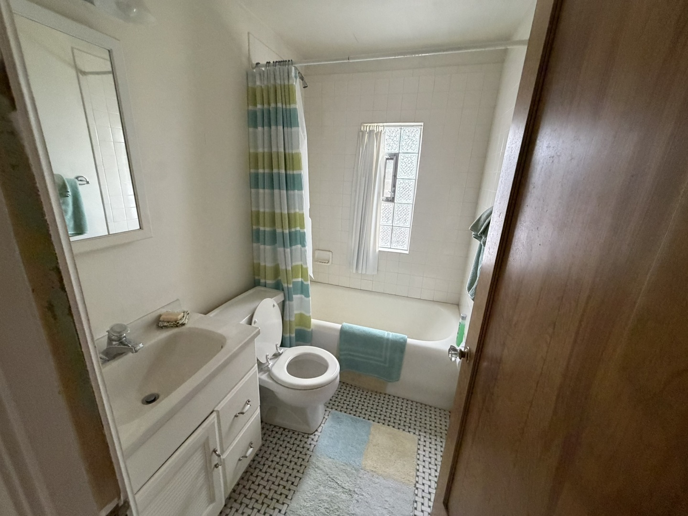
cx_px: 344
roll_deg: -3.2
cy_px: 258
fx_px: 278
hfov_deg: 102.1
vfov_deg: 85.7
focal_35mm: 14
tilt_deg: -17.0
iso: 500
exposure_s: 1/60
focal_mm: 2.22
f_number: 2.2
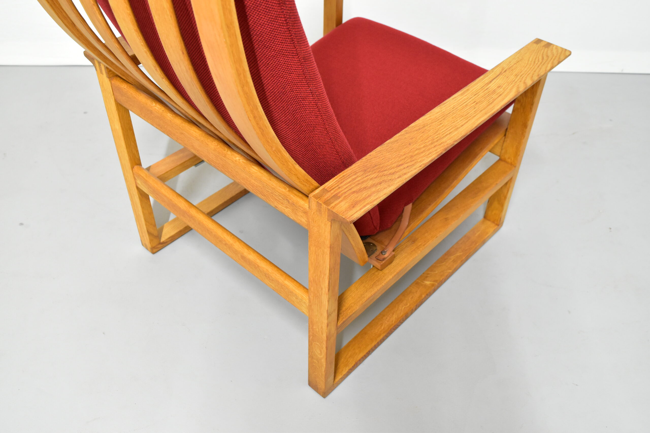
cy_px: 216
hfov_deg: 55.1
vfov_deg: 38.4
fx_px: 623
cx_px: 325
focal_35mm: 34
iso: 1600
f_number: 5.6
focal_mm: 23
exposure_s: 1/15
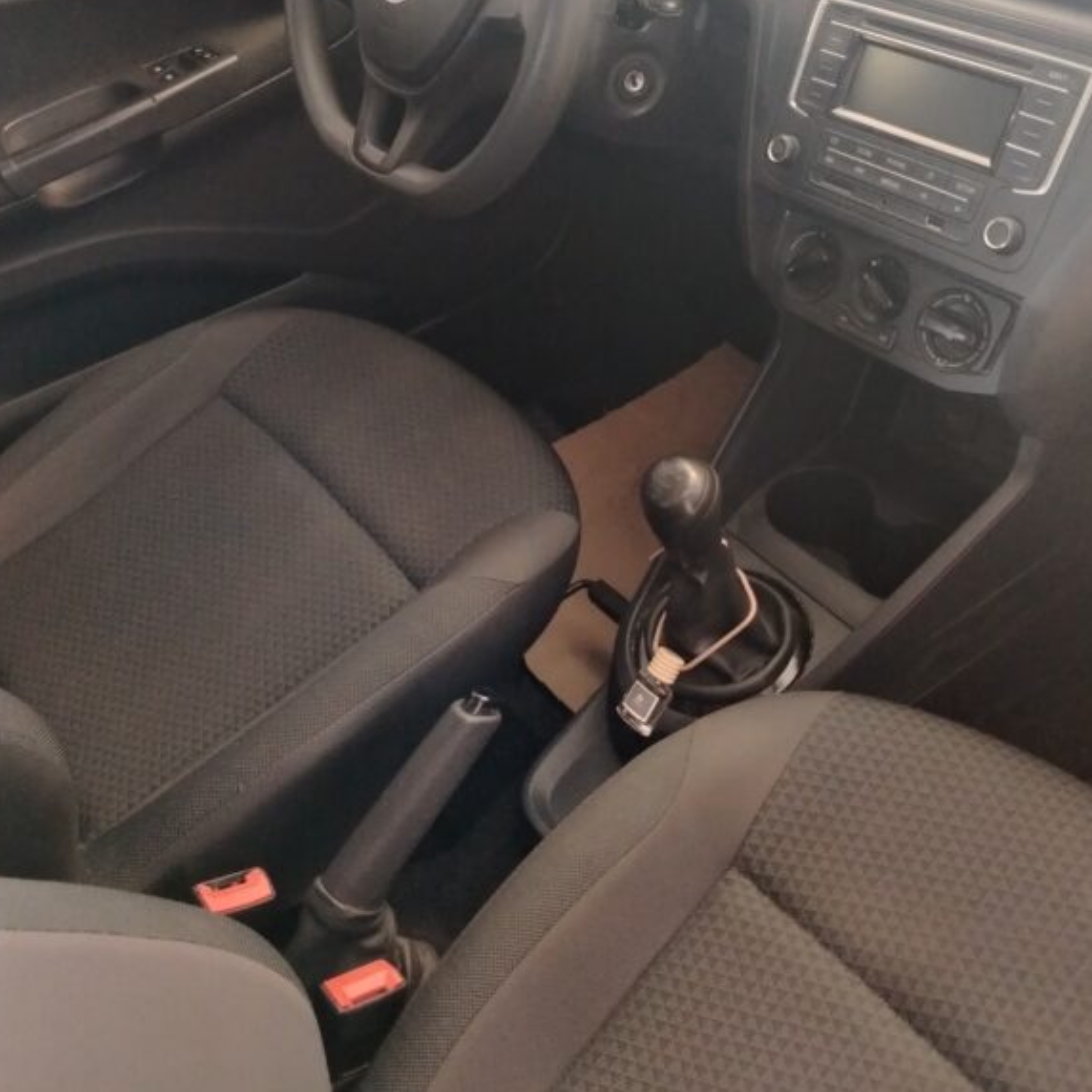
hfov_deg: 43.8
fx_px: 1356
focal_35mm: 38
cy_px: 347
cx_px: 588
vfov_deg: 43.1
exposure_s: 1/25
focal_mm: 5.25
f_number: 1.75
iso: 1378
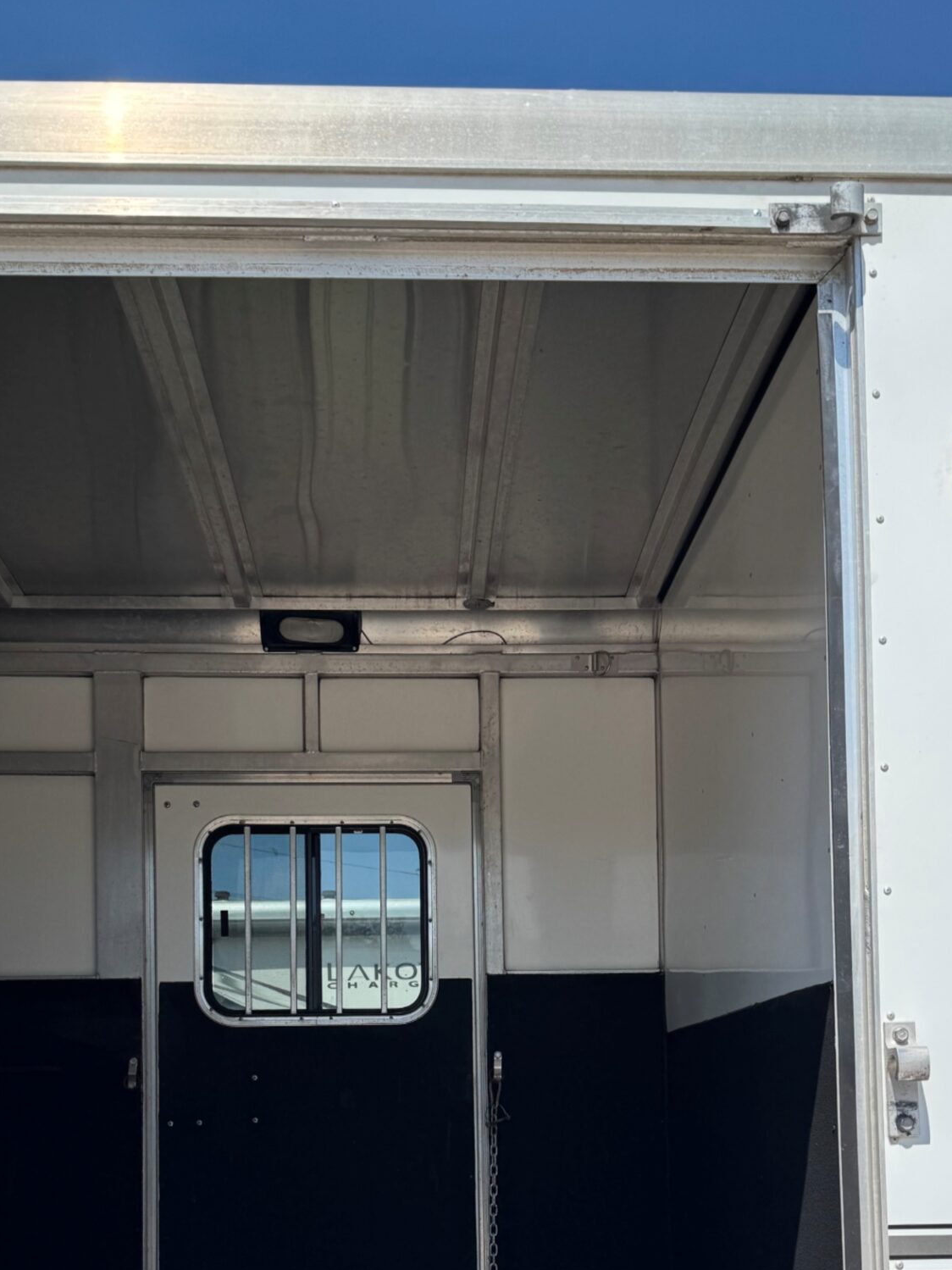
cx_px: 485
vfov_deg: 43.2
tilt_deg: +3.0
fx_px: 1504
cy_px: 1056
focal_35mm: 41
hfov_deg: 35.1
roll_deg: +2.7
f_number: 1.78
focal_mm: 6.76
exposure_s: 1/6410
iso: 80
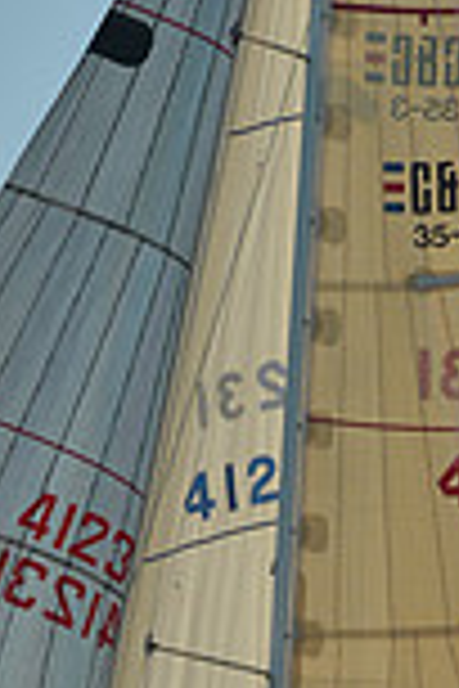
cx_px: 209
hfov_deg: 5.2
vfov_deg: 7.7
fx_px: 5087
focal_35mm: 266
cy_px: 648
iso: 200
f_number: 7.1
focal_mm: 70
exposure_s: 1/800
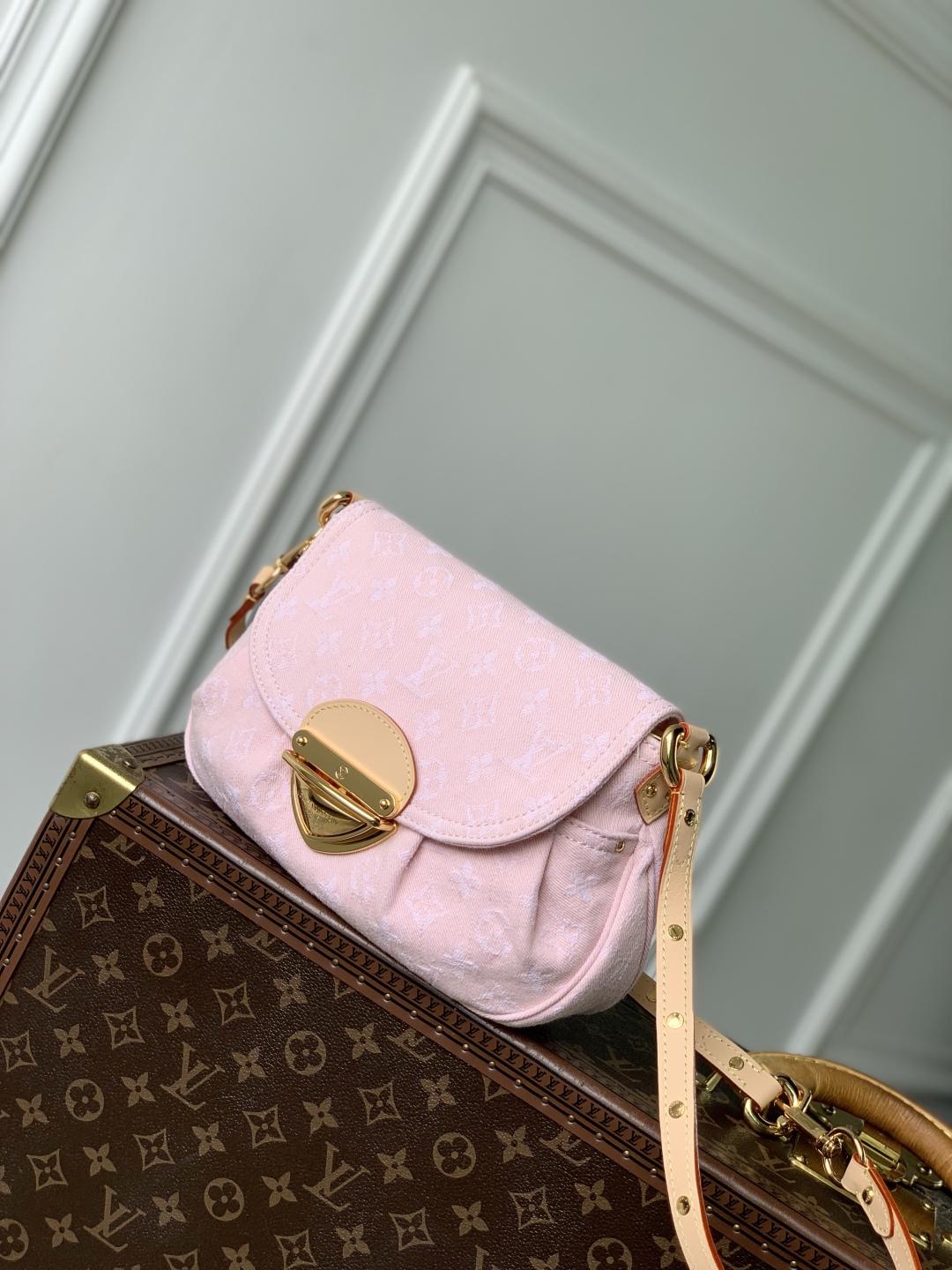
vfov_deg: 36.8
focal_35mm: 52
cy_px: 635
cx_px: 476
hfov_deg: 28.0
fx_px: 1907
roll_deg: -28.6
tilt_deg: -8.1
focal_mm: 6
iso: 16
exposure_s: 1/282
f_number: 2.4
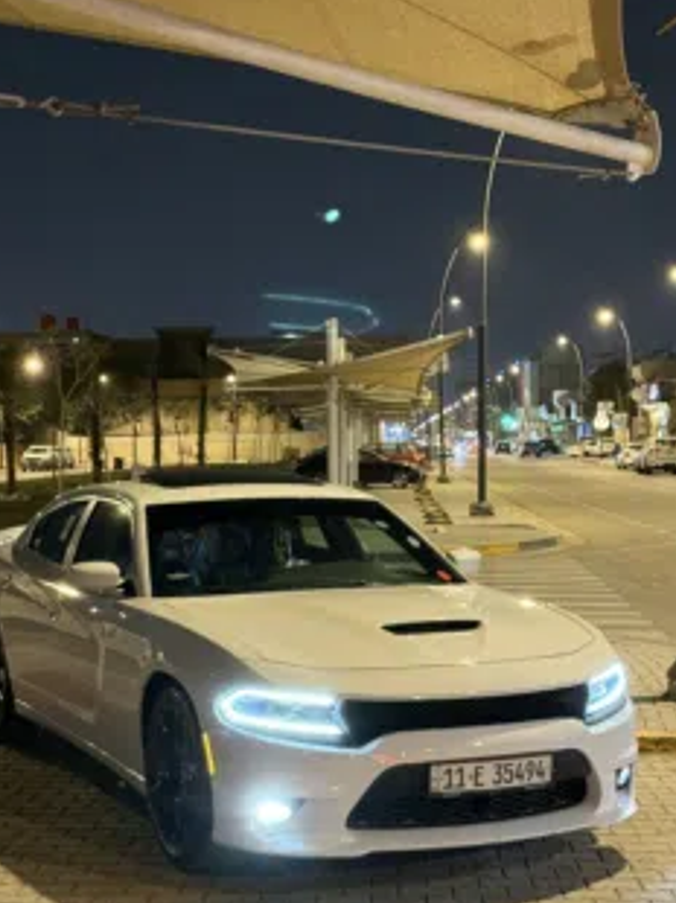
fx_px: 1617
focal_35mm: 62
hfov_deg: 23.6
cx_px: 297
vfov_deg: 31.2
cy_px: 516
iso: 400
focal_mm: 6.76
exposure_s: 1/25
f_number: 1.78
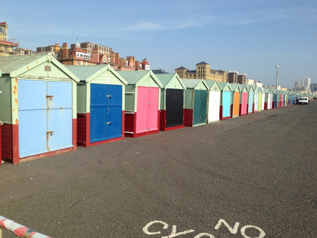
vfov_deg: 42.9
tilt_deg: -4.7
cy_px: 119
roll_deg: -2.2
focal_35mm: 33
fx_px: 302
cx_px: 158
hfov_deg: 55.4
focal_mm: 4.12
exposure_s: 1/1506
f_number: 2.4
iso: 50
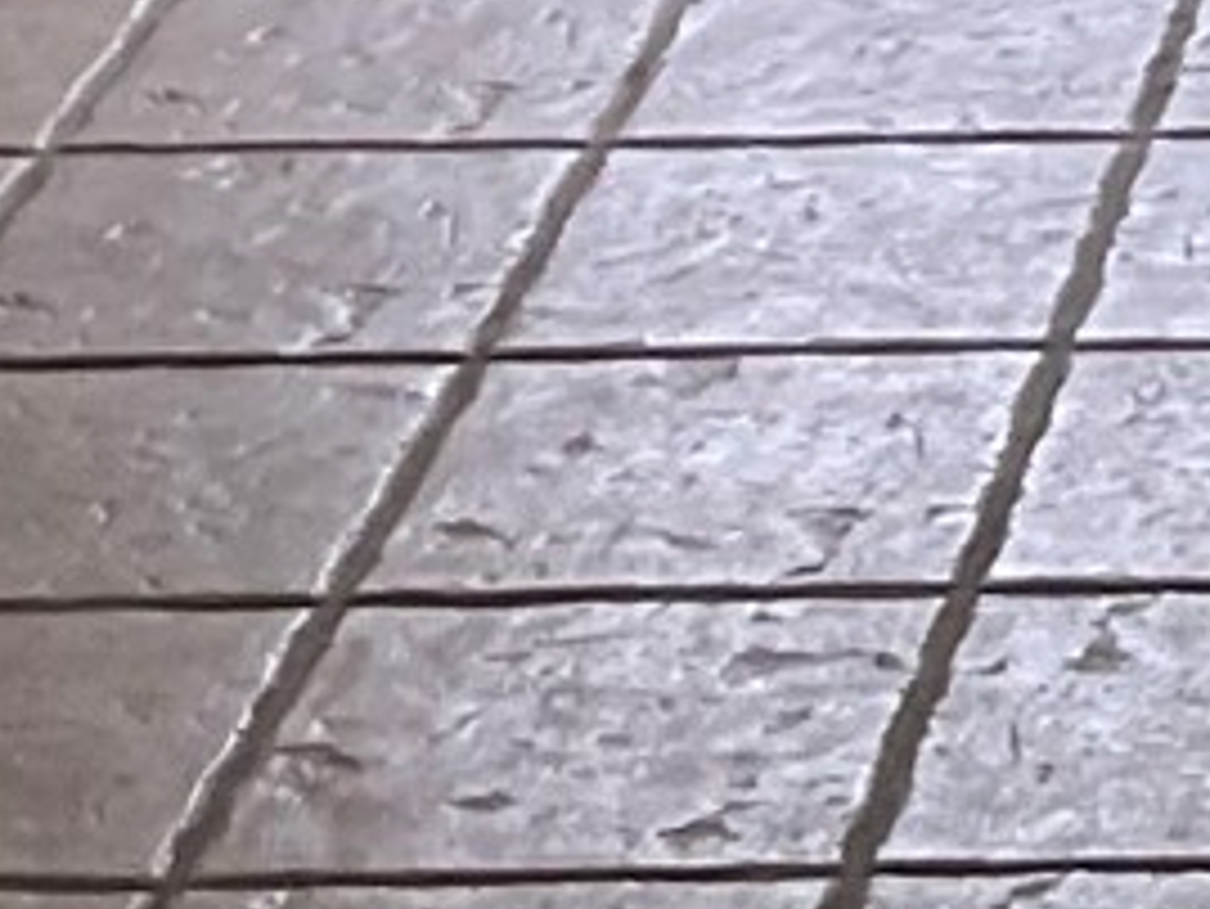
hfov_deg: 8.4
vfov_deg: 6.2
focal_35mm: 221
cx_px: 2649
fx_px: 7728
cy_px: -1832
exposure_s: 1/120
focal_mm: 3
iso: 16
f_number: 1.8
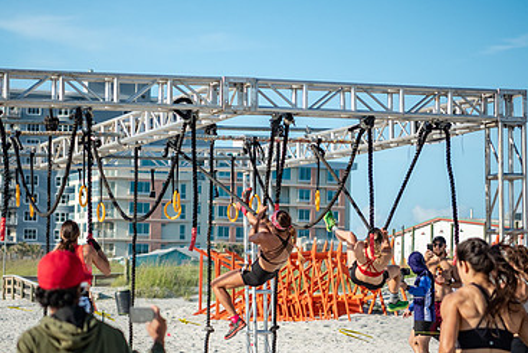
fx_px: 1834
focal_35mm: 125
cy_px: 164
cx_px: 213
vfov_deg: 11.0
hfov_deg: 16.4
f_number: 2.8
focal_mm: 70
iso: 500
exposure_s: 1/3200
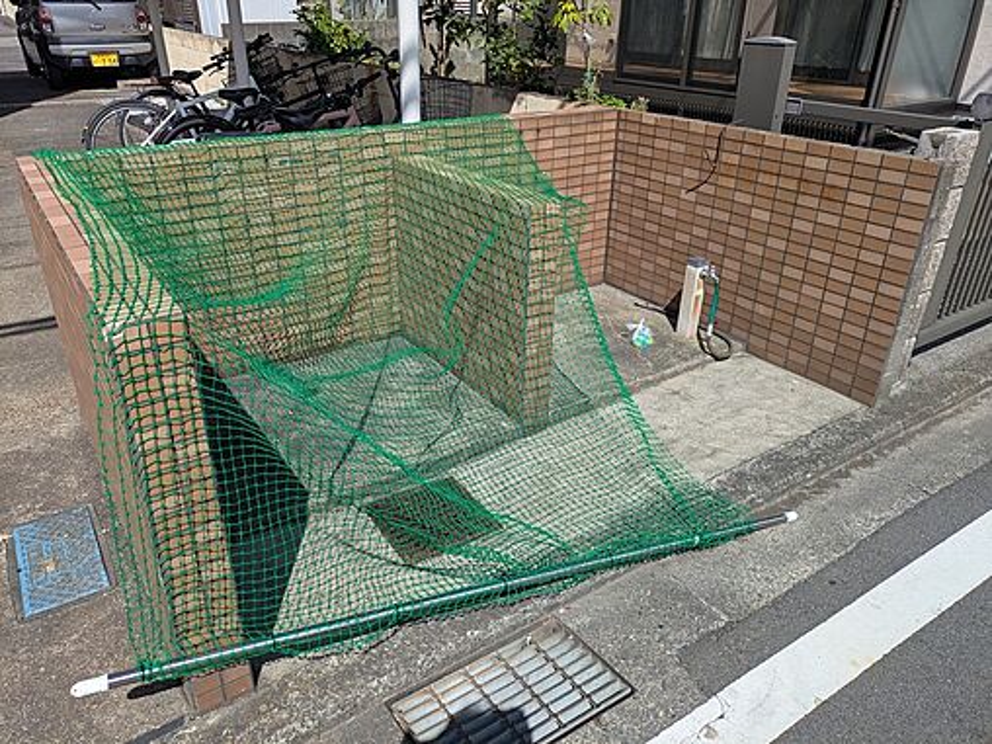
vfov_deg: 54.9
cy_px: 372
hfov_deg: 69.4
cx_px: 496
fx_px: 716
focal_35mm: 25
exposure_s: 1/3559
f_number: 1.89
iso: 45
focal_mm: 5.43
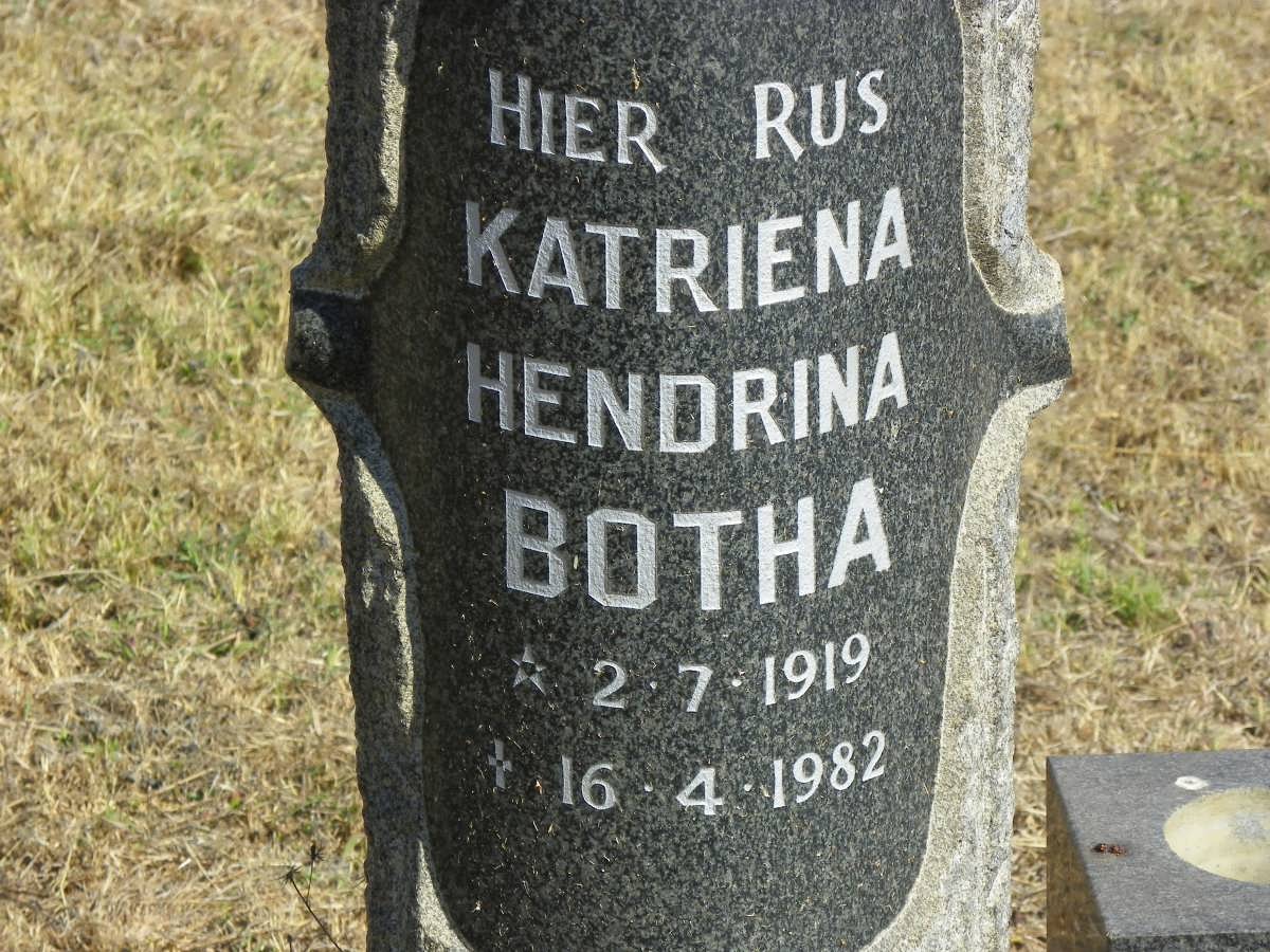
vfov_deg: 9.7
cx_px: 635
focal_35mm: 153
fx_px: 5613
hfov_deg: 12.9
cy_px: 476
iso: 64
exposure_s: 1/320
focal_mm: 27.2
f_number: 4.5
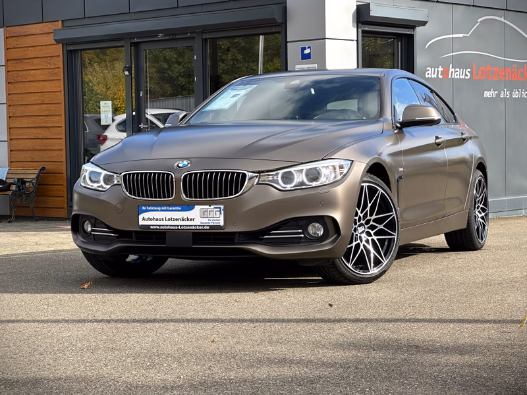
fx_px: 1172
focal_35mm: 77
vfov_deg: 19.1
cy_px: 198
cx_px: 264
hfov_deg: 25.3
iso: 32
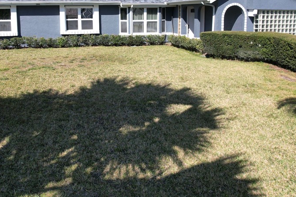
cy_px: 52
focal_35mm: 35
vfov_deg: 37.0
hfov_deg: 54.4
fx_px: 288
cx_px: 135
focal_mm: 8.38
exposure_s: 1/2000
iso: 100
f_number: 2.8
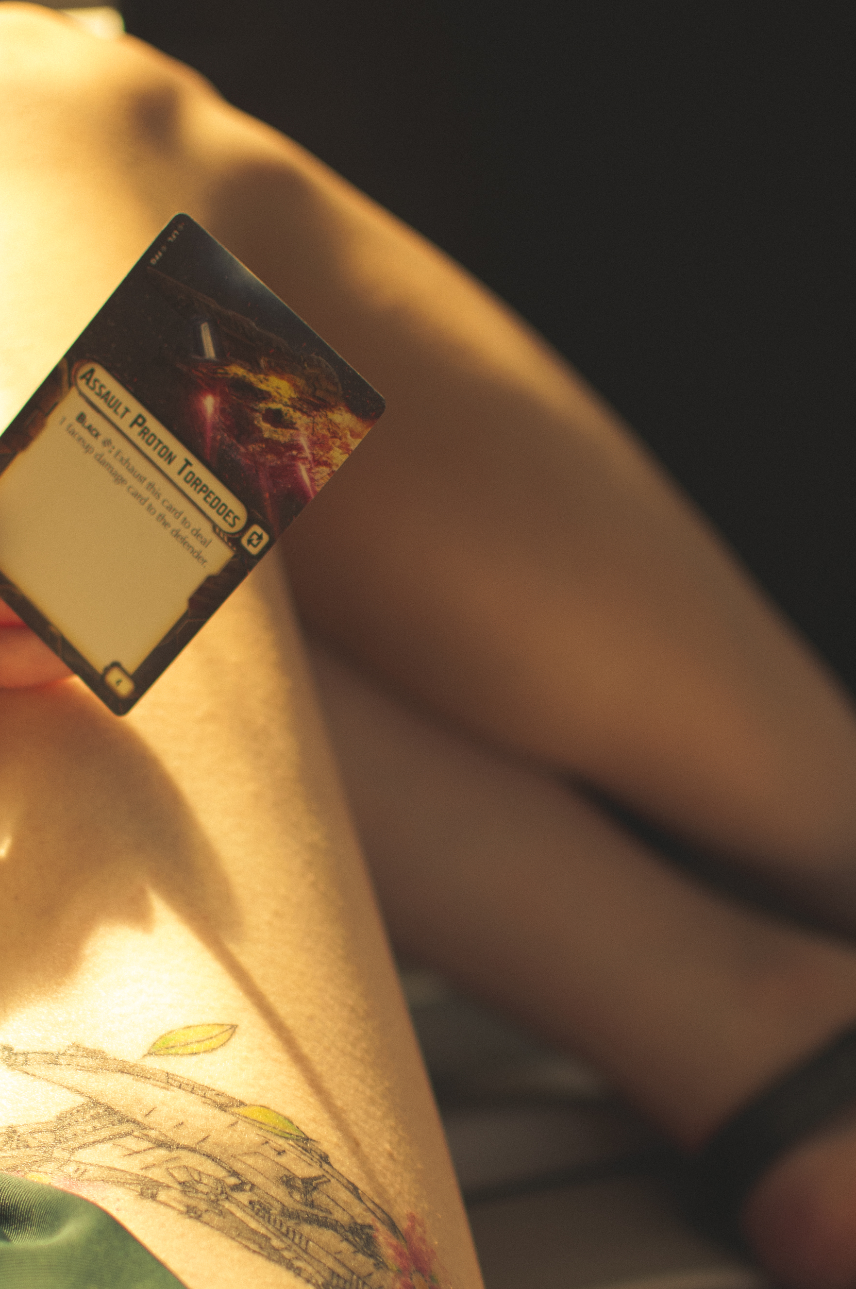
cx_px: 317
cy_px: 921
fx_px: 3032
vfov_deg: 23.8
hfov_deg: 16.0
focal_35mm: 85
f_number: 2
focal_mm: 35
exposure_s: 1/250
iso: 200
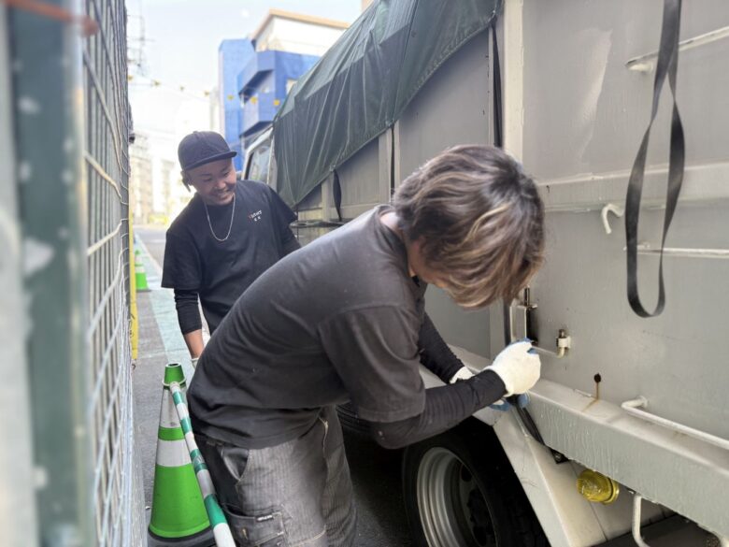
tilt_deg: -5.7
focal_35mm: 24
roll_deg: -1.6
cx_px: 364
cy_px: 274
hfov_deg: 71.6
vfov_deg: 56.8
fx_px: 505
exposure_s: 1/108
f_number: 1.78
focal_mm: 6.76
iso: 200
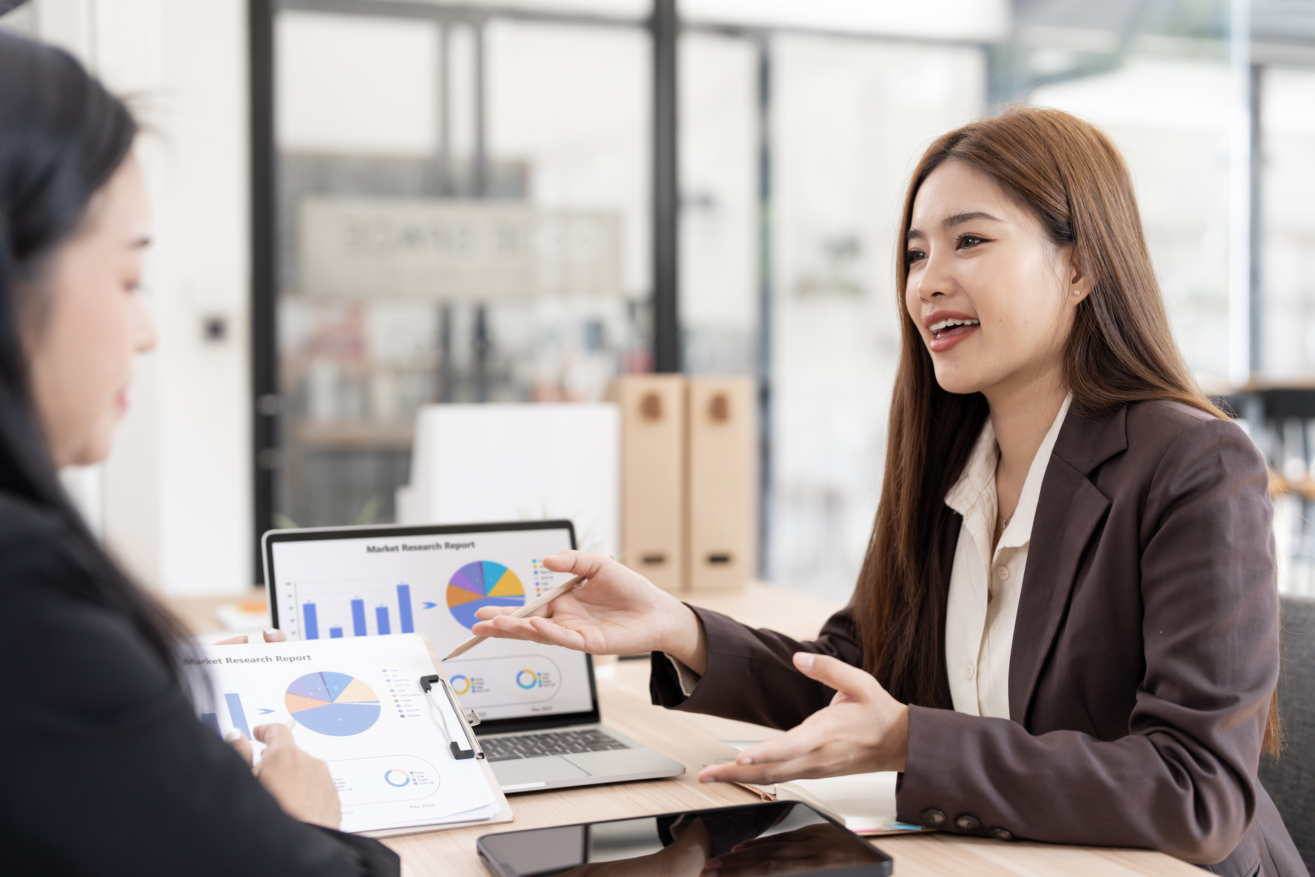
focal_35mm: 50
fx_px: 1826
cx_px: 658
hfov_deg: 39.6
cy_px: 438
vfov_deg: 27.0
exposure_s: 1/200
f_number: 2
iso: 125
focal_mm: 50
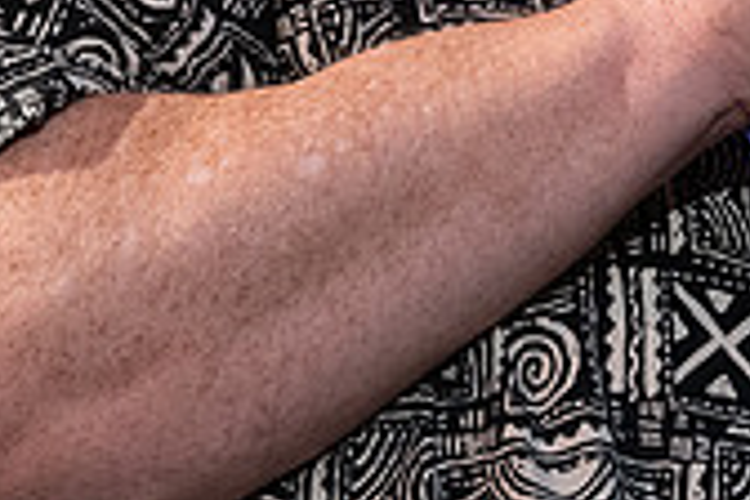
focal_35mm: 568
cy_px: -355
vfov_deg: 2.4
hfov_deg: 3.6
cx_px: 558
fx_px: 11832
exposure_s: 1/125
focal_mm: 165
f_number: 4
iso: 5000
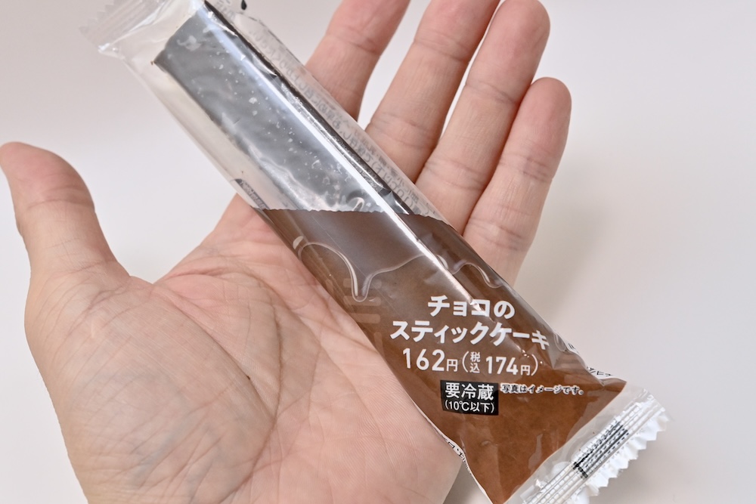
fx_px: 1260
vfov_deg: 22.6
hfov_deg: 33.4
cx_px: 378
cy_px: 252
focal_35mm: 60
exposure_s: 1/200
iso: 6400
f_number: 9
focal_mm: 60
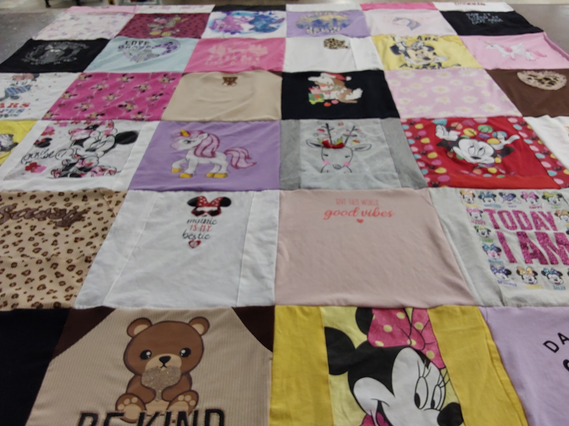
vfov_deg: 49.7
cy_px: 213
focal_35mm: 28
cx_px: 284
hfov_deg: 63.4
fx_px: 460
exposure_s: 1/60
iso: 80
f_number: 1.9
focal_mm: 2.91
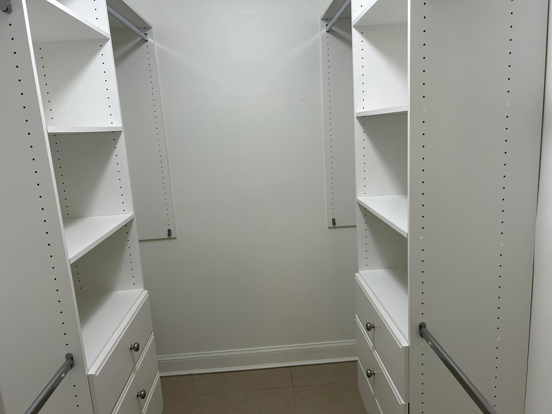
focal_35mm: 26
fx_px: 415
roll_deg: +2.9
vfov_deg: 53.1
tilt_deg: -10.5
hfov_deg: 67.3
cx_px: 276
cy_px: 207
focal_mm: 5.7
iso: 125
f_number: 1.5
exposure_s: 1/120
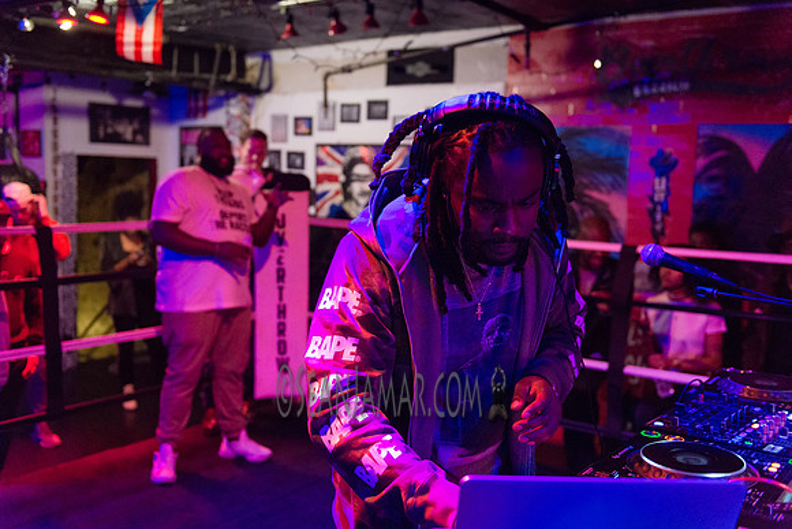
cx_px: 396
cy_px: 264
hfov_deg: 50.7
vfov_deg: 35.1
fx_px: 836
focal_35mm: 38
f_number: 2.8
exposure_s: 1/250
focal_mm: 38
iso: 5000
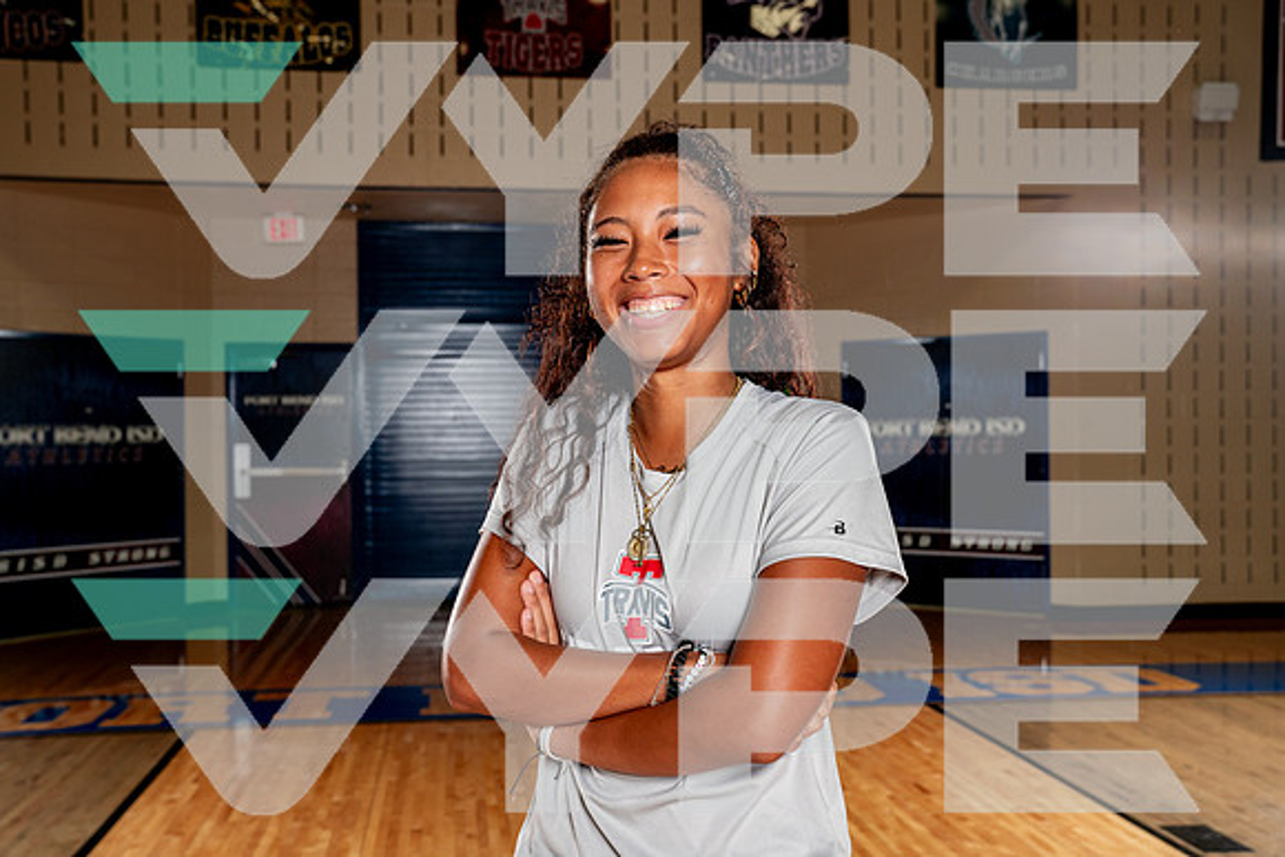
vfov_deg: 35.1
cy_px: 428
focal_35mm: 38
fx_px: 1357
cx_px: 642
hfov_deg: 50.7
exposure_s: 1/250
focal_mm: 38
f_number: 5.6
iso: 200
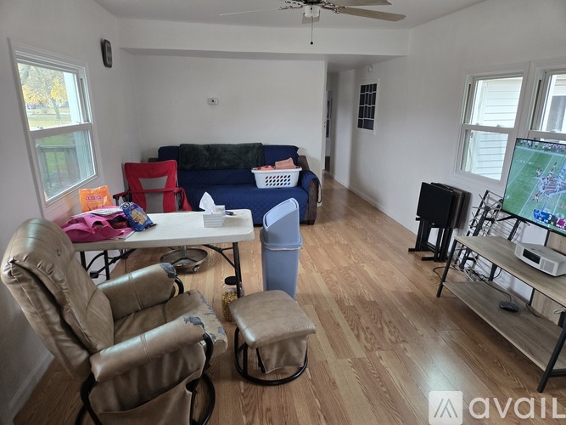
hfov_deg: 73.9
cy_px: 212
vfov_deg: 58.9
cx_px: 283
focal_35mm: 23
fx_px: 376
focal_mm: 5.4
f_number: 1.8
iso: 200
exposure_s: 1/60
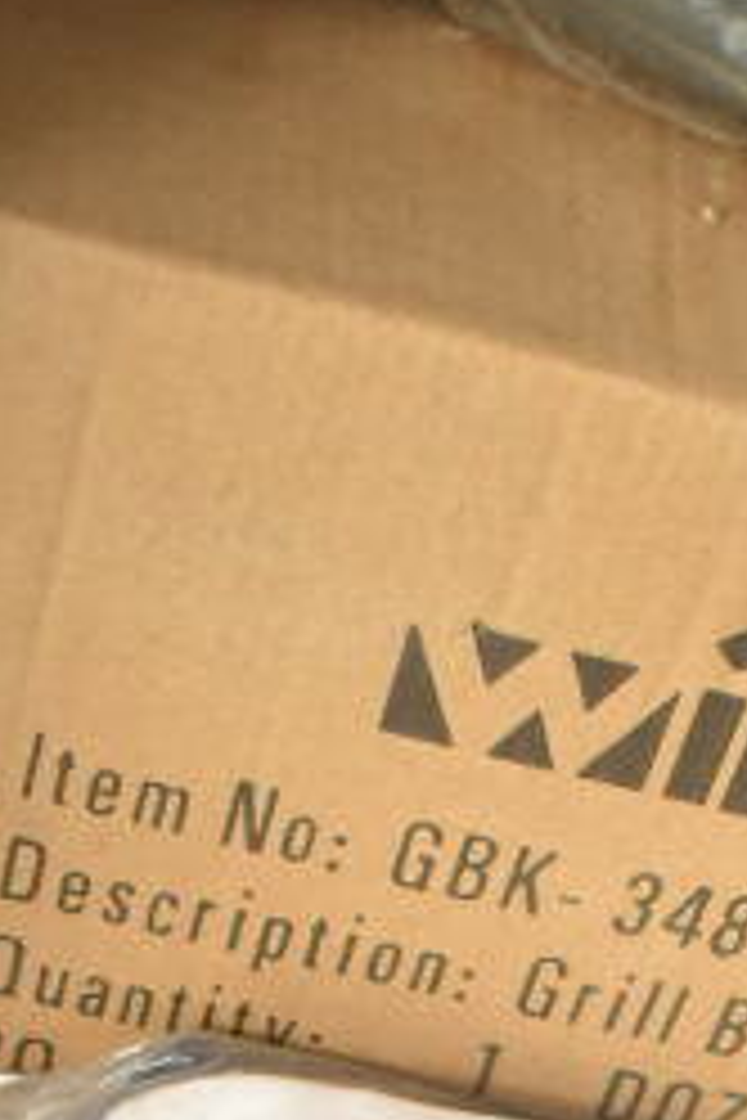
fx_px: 3605
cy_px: 1709
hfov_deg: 11.7
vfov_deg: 16.1
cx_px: 716
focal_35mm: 116
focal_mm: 21
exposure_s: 1/30
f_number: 3.8
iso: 1800
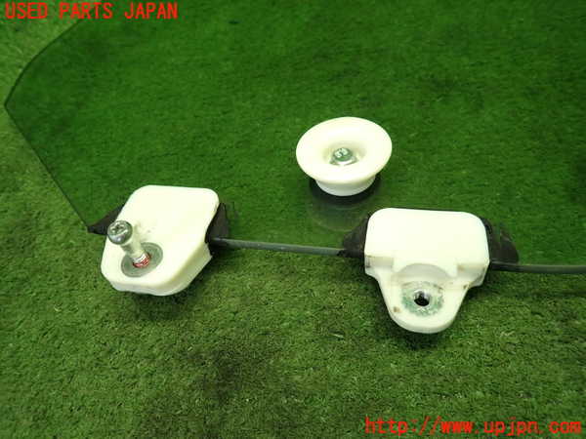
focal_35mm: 25
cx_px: 293
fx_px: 423
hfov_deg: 69.4
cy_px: 220
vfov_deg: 54.9
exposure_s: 1/50
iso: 200
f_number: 2
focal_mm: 4.5
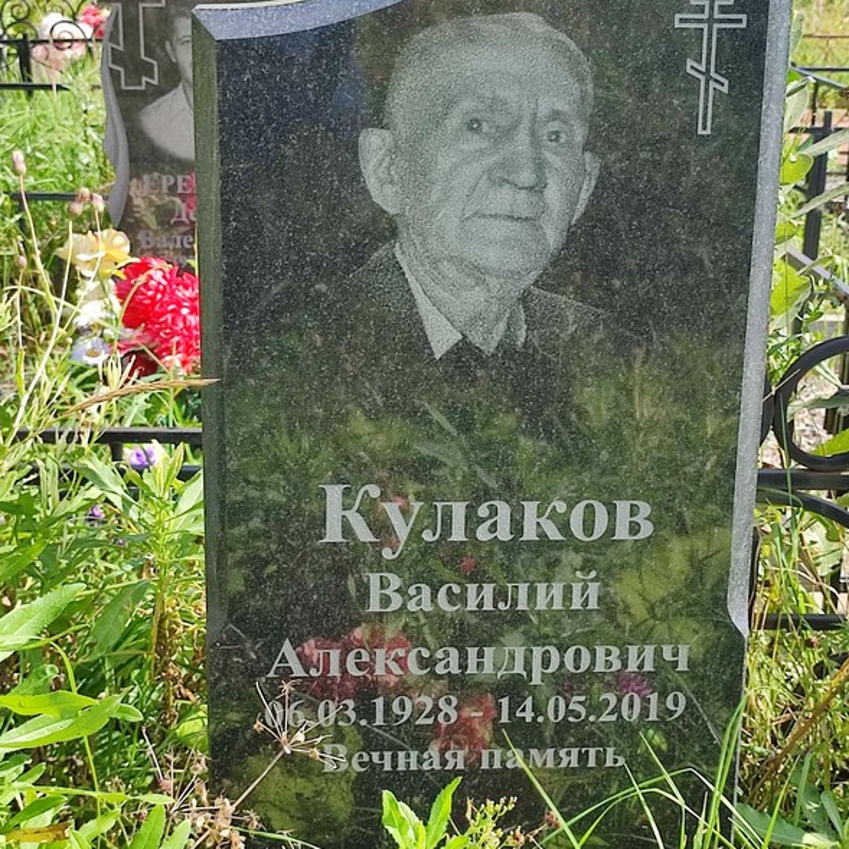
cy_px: 431
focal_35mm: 30
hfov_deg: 54.0
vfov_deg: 54.0
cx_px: 405
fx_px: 832
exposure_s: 1/306
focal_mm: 6.04
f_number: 1.9
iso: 50
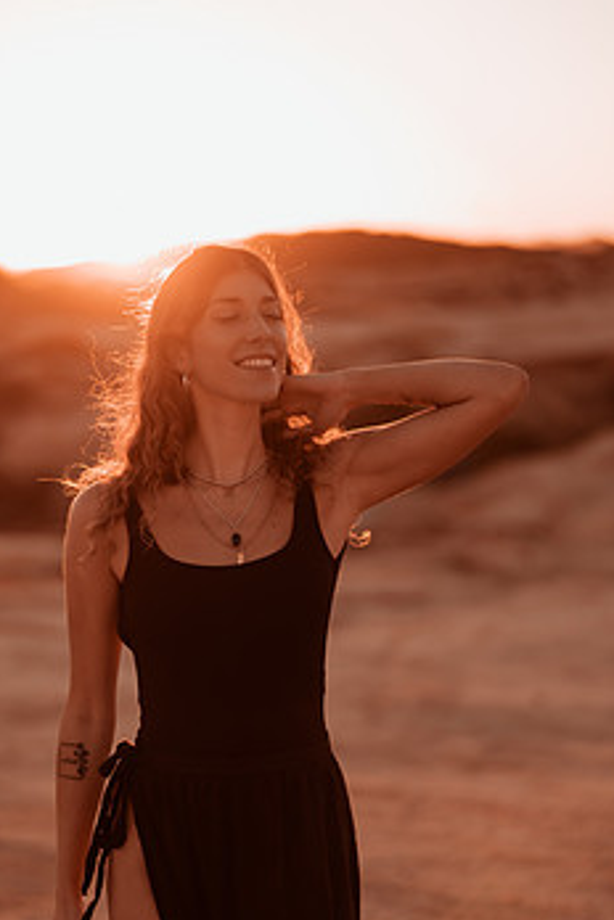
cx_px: 302
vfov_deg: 26.9
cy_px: 553
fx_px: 1919
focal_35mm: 75
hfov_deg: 18.2
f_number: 1.4
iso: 100
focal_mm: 58
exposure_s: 1/1600
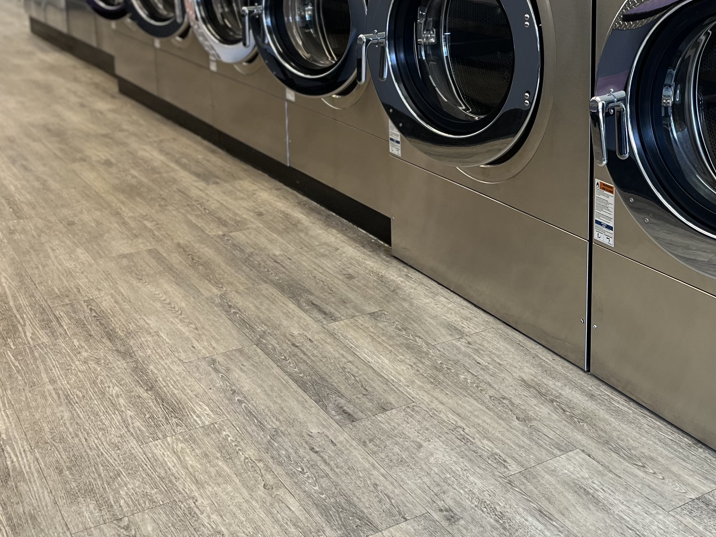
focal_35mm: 48
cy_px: 102
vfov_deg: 29.5
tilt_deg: -11.4
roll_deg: -0.9
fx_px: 993
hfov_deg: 37.9
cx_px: 597
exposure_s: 1/60
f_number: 1.6
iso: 125
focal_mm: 5.1
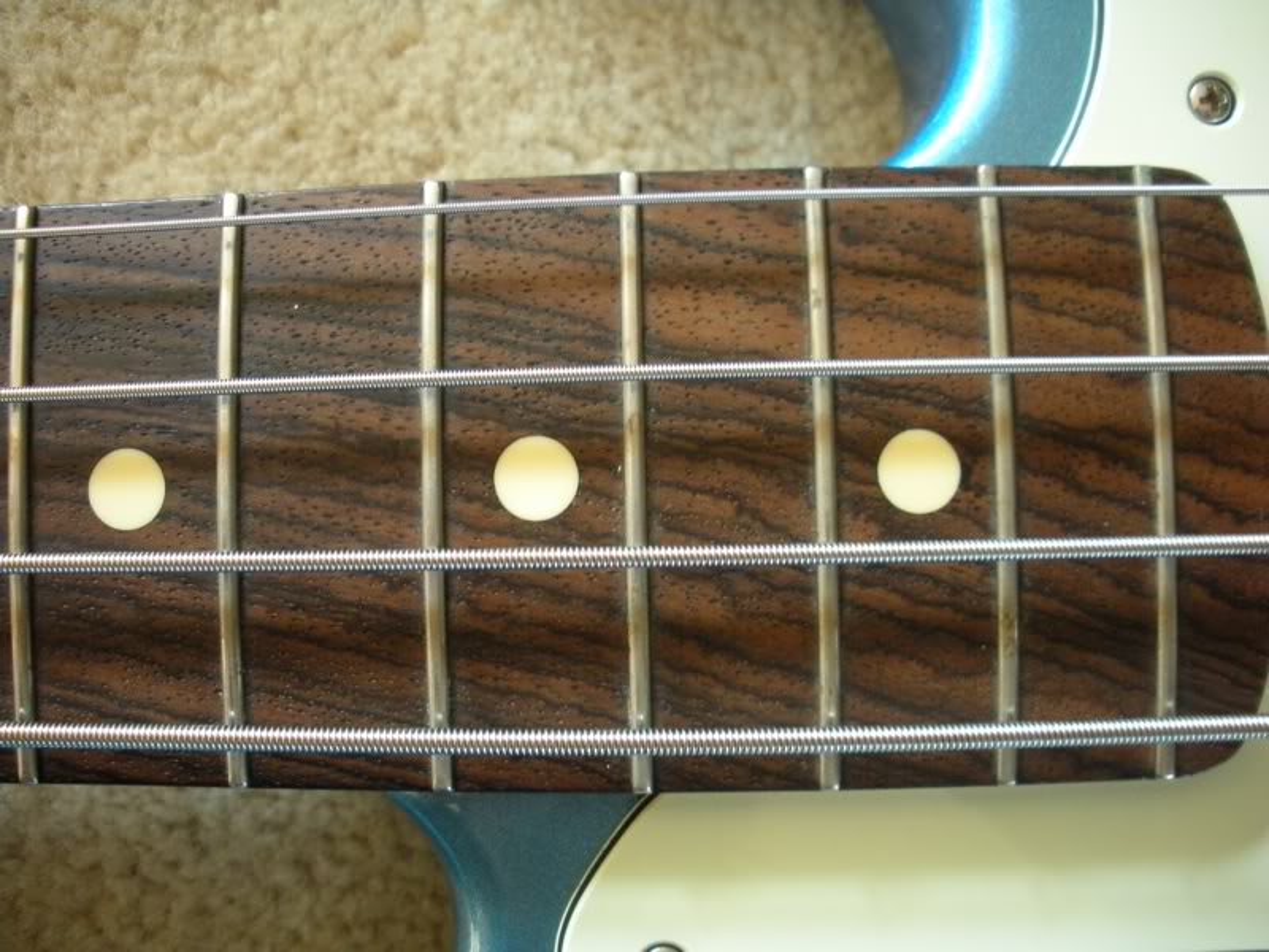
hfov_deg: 52.6
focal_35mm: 35
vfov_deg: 40.7
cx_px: 634
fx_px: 1283
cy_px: 476
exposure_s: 1/27.2
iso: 400
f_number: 3.5
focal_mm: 6.3
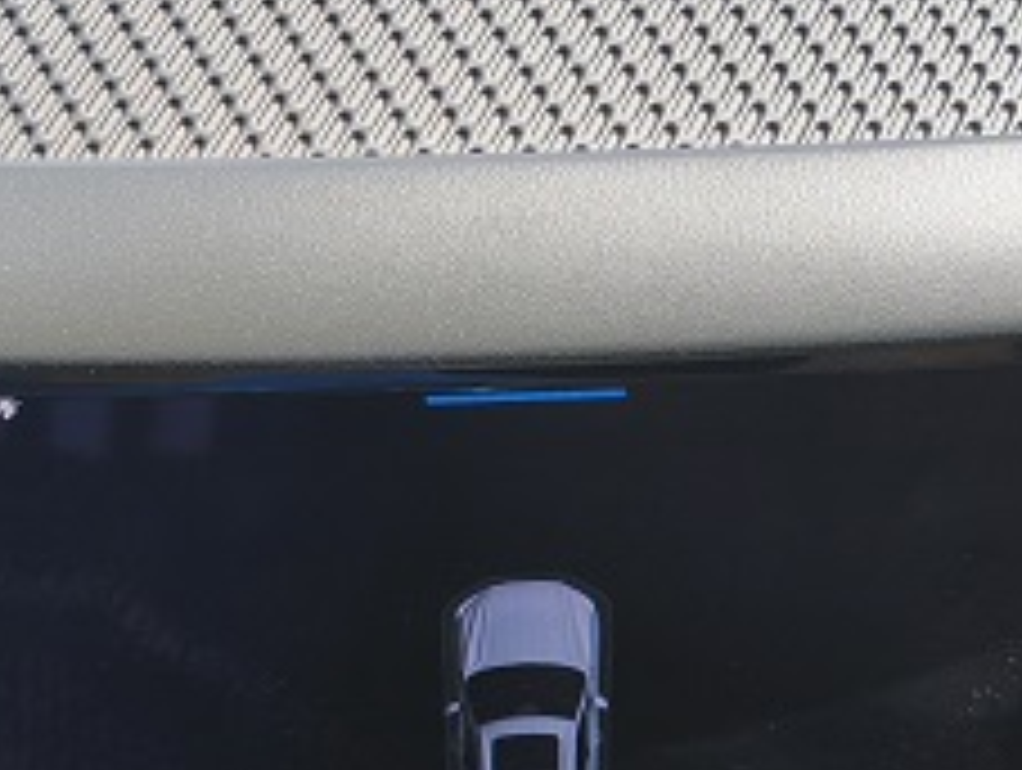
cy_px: 308
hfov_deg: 21.5
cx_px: 626
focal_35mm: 91
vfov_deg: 16.3
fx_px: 2691
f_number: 1.7
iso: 50
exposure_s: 1/590
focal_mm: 5.35
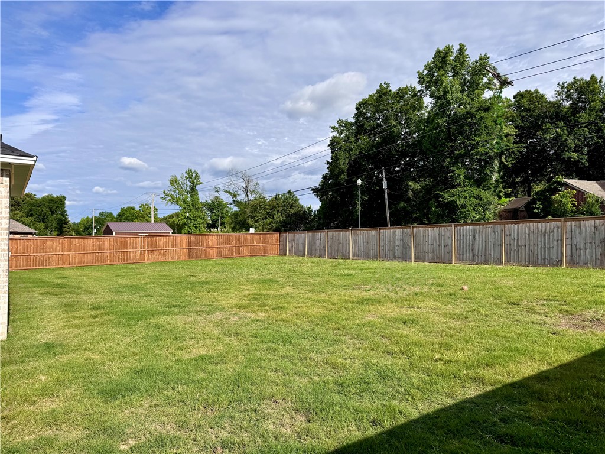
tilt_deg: +1.1
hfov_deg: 71.6
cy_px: 227
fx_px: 419
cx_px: 302
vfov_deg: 56.8
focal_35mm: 24
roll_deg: -0.4
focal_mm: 6.76
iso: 80
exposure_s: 1/5348
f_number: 1.78
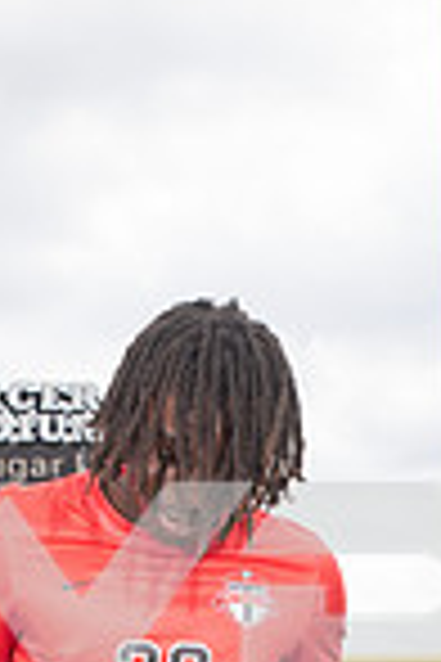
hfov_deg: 13.2
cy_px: 941
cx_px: 198
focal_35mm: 104
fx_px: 1911
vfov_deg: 17.9
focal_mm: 34
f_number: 7.1
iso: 125
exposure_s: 1/400
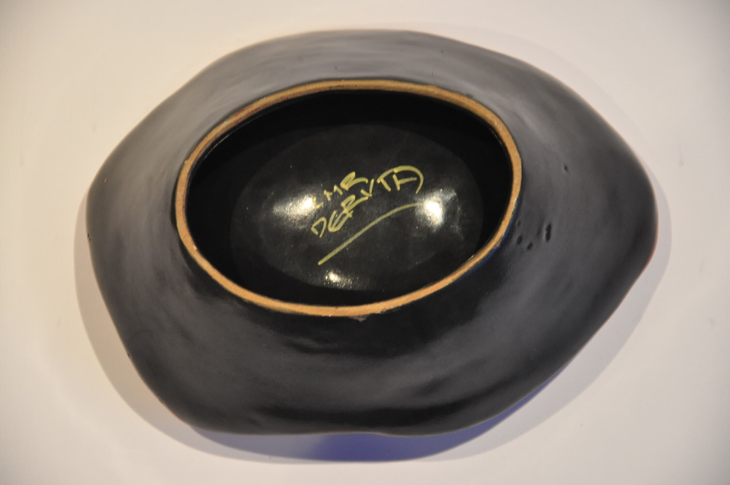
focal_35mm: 158
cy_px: 242
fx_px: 3190
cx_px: 365
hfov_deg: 13.1
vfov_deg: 8.7
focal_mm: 105
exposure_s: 1/25
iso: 1600
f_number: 5.6
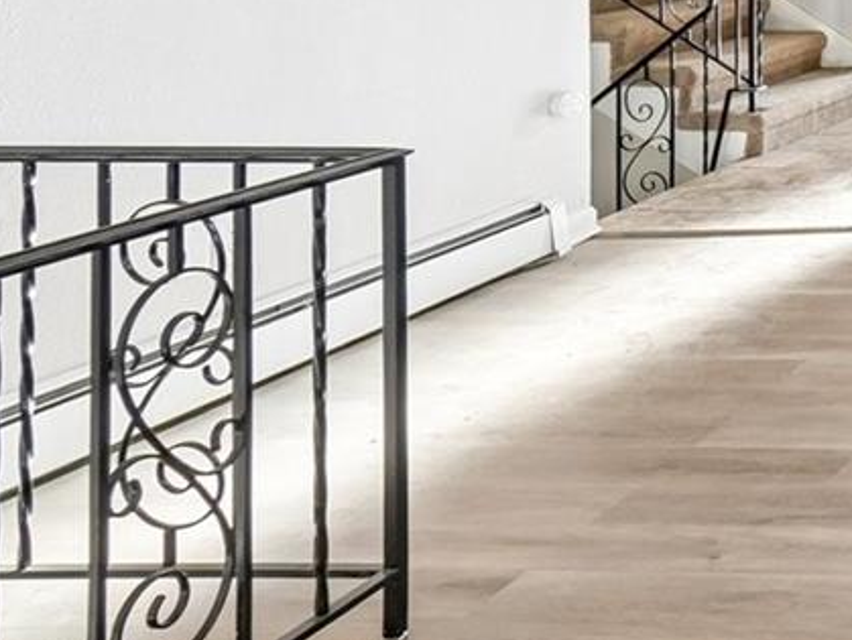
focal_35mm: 55
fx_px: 1355
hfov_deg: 21.8
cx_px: 1537
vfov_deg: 23.8
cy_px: -165
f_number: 8
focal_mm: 10
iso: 400
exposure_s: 1/8
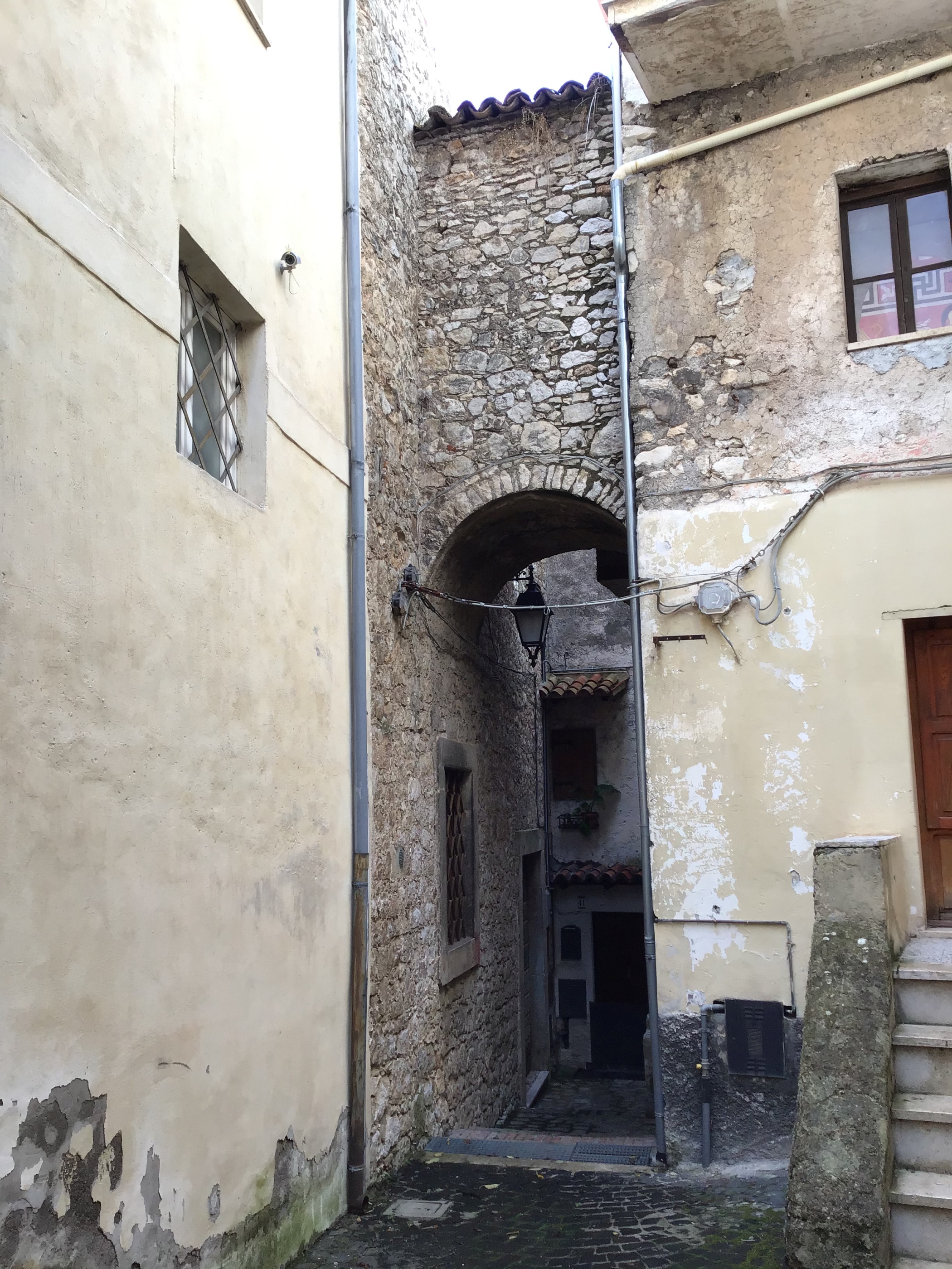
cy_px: 634
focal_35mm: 31
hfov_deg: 45.4
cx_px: 476
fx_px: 1137
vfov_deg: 58.4
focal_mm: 3.3
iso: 25
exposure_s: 1/100
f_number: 2.4
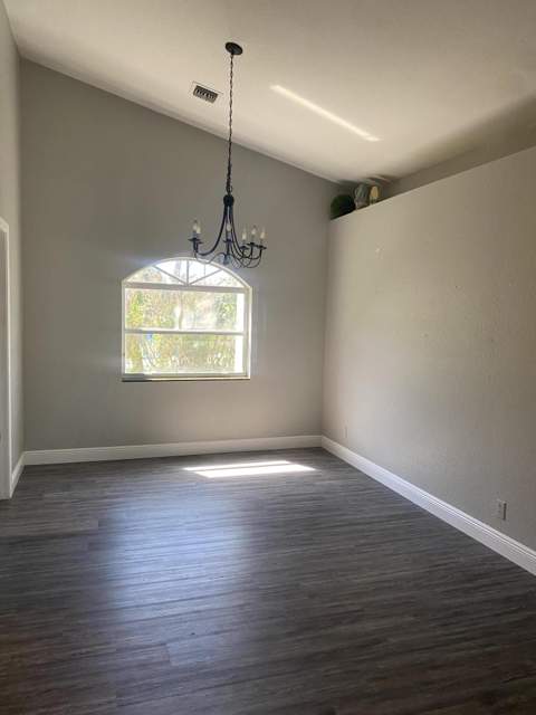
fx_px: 537
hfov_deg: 53.1
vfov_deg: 67.3
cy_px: 358
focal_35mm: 26
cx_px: 268
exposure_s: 1/60
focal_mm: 4.25
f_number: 1.8
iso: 160
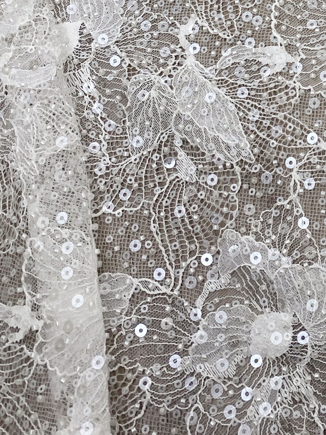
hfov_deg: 18.0
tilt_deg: -63.6
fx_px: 979
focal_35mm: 78
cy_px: -84
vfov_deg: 23.0
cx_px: 392
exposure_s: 1/100
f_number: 1.8
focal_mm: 4.25
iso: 80
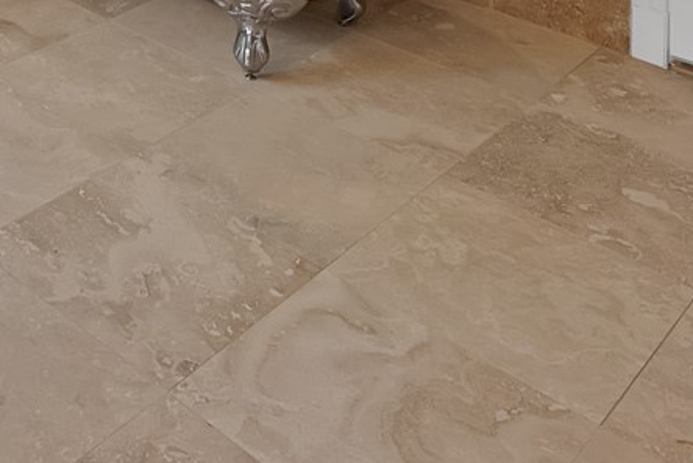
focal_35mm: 54
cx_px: -100
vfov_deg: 17.2
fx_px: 1041
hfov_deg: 31.8
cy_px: -495
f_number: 9
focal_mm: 12
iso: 640
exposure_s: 1/6
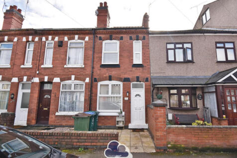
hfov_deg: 100.4
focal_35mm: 15
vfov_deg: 77.3
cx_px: 118
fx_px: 99
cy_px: 79
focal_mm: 10
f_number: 8
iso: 360
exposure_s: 1/500
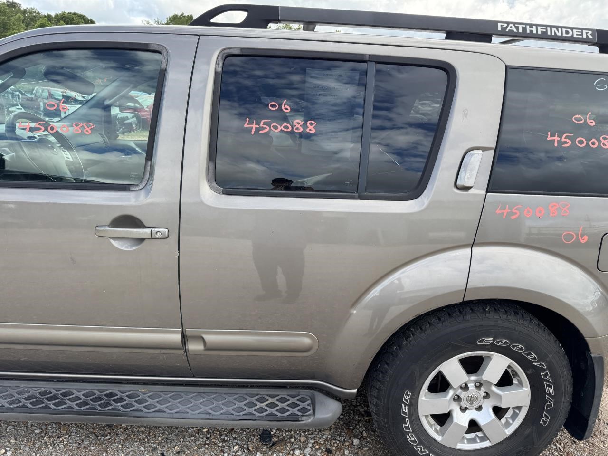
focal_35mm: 24
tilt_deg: -19.1
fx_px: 422
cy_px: 228
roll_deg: -3.6
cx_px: 304
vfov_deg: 56.8
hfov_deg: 71.6
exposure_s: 1/995
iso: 80
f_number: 1.78
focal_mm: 6.76
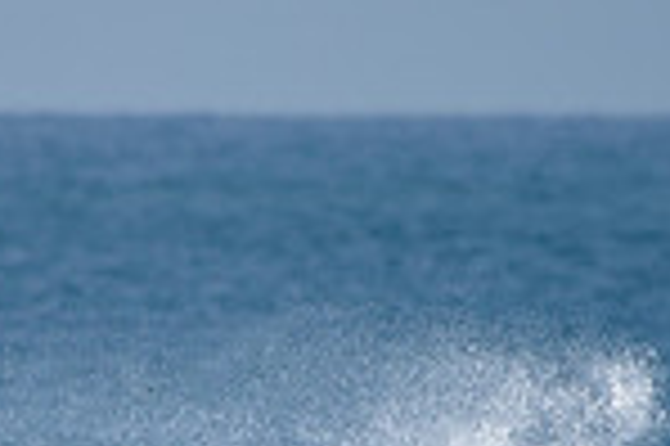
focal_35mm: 2005
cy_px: 597
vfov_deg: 0.7
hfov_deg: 1.0
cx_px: 193
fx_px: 37274
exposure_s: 1/2000
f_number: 5.6
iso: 280
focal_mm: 500
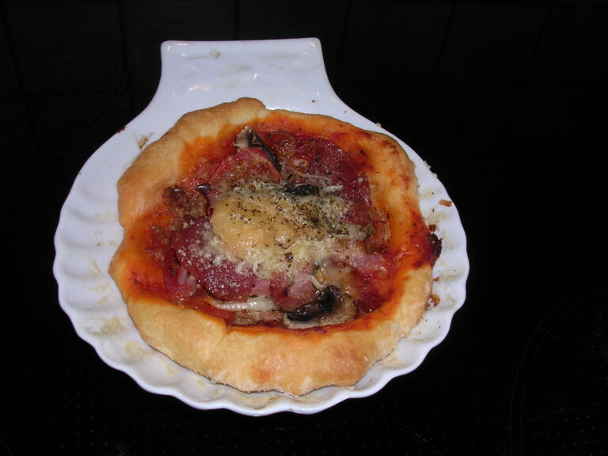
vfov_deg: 37.7
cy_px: 228
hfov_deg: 49.0
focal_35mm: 38
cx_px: 304
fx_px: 667
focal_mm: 5.8
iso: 100
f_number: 5.6
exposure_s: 1/60.1
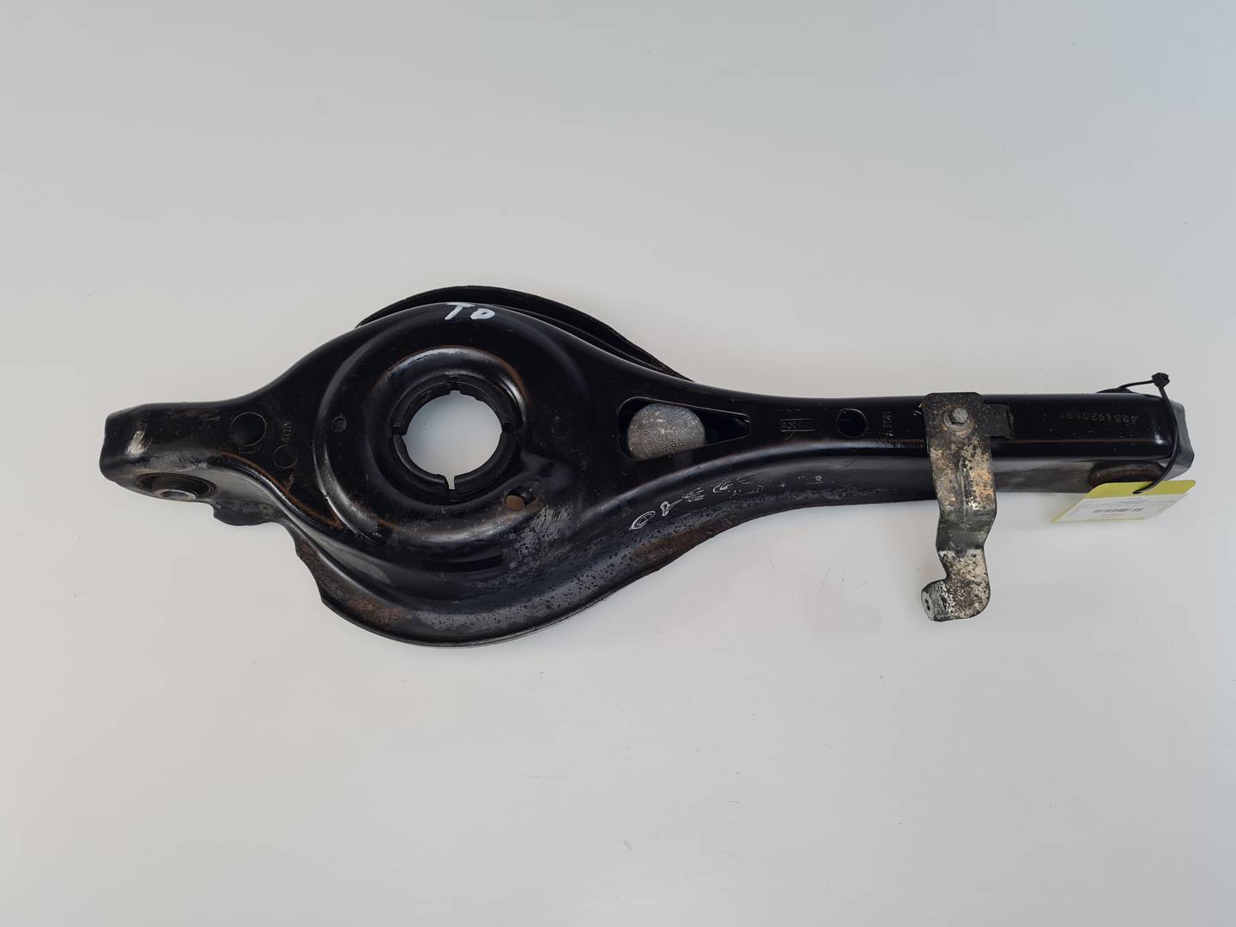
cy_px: 464
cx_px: 618
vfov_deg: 53.1
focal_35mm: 26
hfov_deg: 67.3
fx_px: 928
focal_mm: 5.4
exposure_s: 1/237
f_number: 1.8
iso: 50
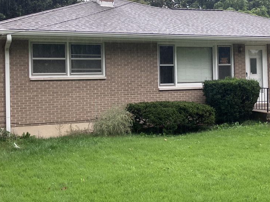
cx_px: 174
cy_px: 81
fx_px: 429
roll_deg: -0.7
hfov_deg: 34.7
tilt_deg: +1.6
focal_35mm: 55
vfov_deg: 26.5
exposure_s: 1/121
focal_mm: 3.99
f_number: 1.8
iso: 80
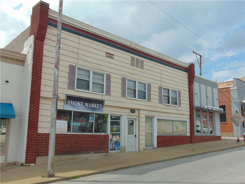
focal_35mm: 33
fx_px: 234
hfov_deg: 55.4
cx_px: 122
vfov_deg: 42.9
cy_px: 92
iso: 80
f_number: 8.2
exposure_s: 1/250
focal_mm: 5.8
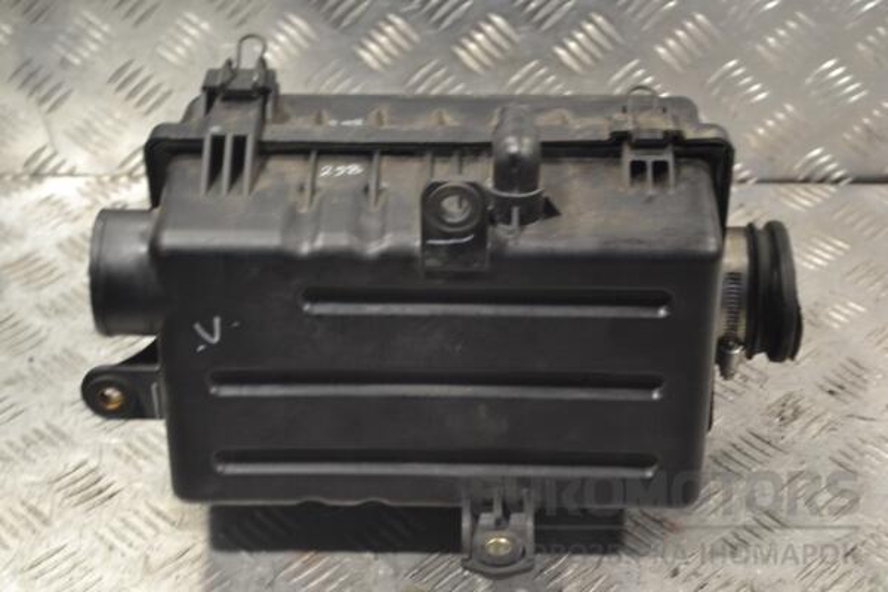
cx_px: 444
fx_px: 1776
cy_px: 296
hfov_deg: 28.1
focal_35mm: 72
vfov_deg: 18.9
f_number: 5.3
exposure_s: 1/60
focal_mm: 48
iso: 720
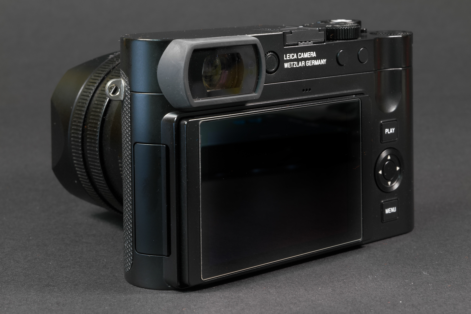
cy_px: 157
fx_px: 1112
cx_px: 236
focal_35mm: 85
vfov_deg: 16.1
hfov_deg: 23.9
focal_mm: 85
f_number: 22
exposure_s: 4
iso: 800
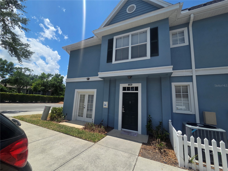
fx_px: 86
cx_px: 114
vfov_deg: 89.9
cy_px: 86
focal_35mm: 13
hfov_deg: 106.2
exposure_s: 1/2483
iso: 50
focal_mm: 2.2
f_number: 2.2
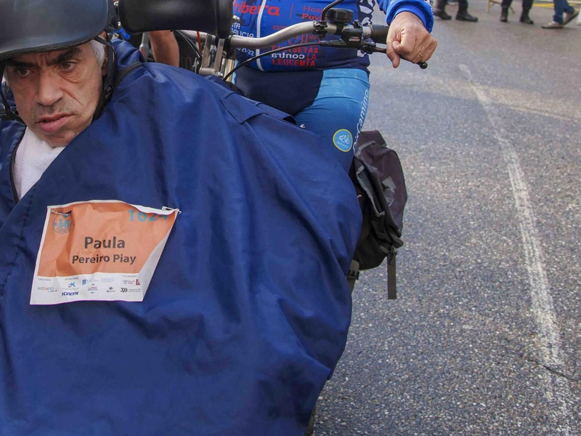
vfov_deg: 28.8
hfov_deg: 38.0
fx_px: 822
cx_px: 150
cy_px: 65
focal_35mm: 49
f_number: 3.2
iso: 125
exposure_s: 1/400
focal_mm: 17
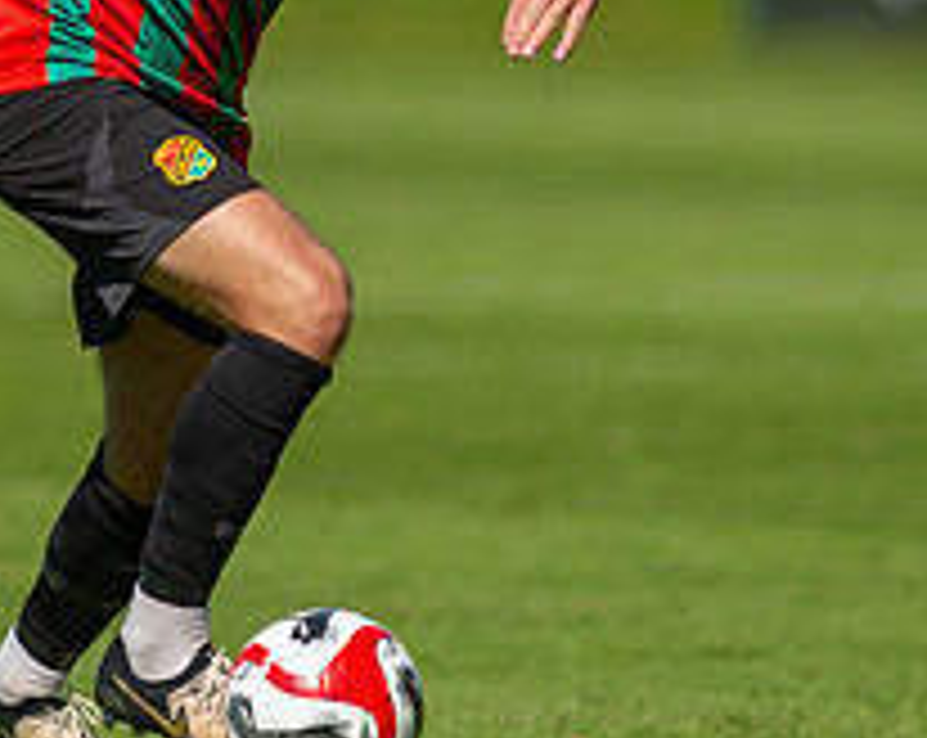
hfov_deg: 2.0
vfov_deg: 1.6
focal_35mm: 964
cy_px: -60
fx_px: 26398
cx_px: 193
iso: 110
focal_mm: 300
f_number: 3.2
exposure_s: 1/2000
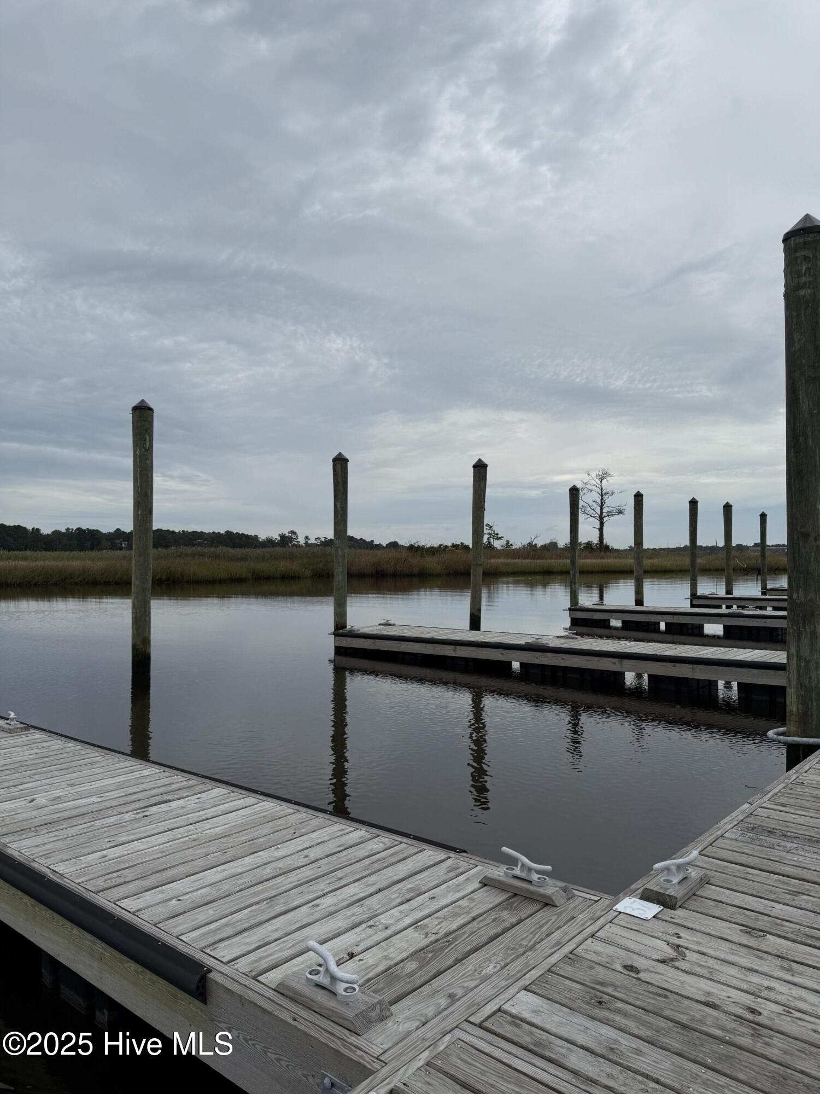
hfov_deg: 56.8
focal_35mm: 24
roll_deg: -0.7
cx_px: 410
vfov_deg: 71.6
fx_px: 758
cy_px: 547
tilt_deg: +0.0
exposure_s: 1/9091
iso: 80
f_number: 1.78
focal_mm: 6.76
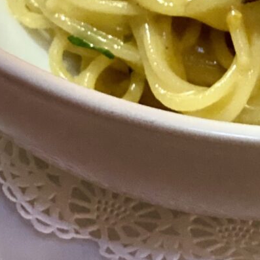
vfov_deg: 10.5
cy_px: -180
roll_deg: -5.9
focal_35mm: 158
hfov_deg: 11.0
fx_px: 1343
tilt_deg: -41.2
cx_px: 234
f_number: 2
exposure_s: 1/15
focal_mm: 6
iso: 640
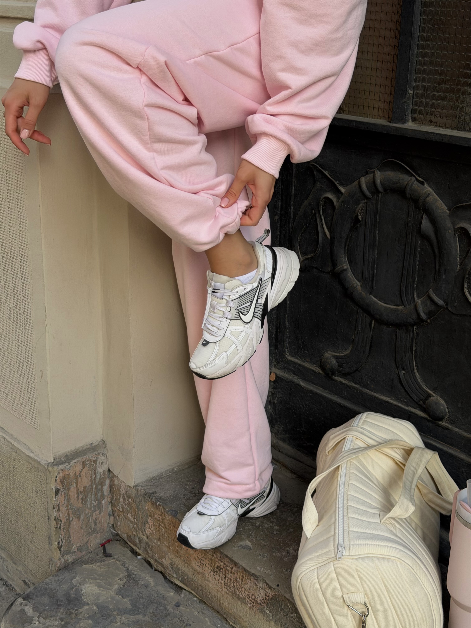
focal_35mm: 48
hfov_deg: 30.3
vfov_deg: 39.7
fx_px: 871
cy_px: 314
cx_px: 236
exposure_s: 1/611
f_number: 1.78
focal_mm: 6.76
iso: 64
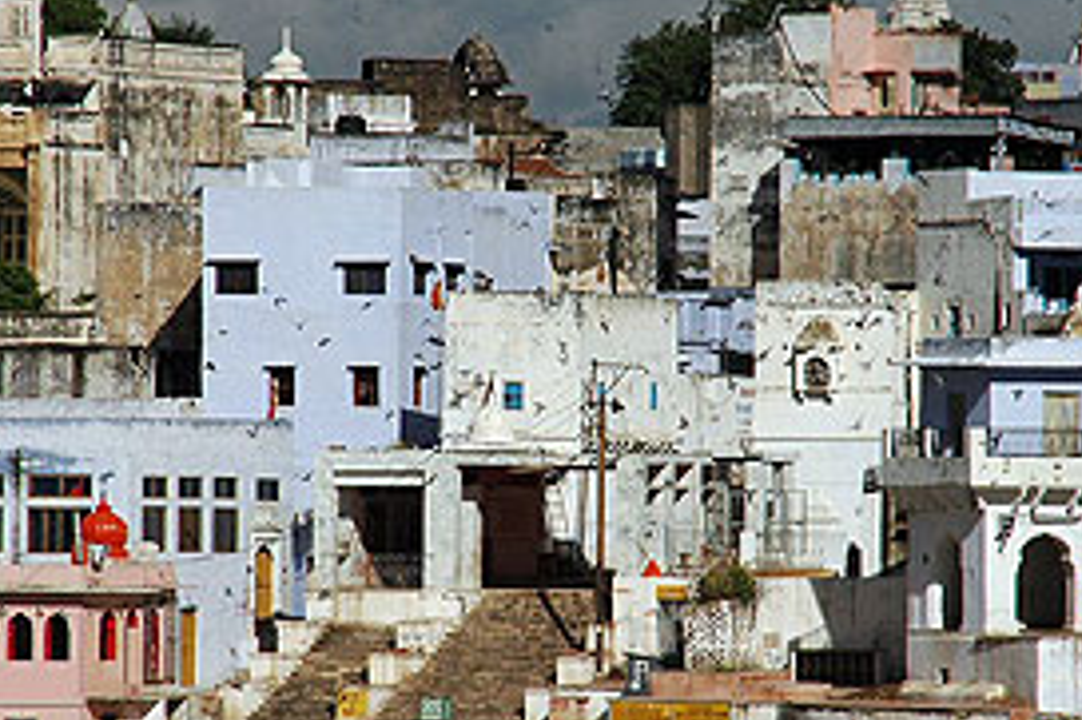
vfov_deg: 2.7
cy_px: 398
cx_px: 525
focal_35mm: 508
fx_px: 15258
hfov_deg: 4.1
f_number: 13
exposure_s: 1/1600
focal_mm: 200
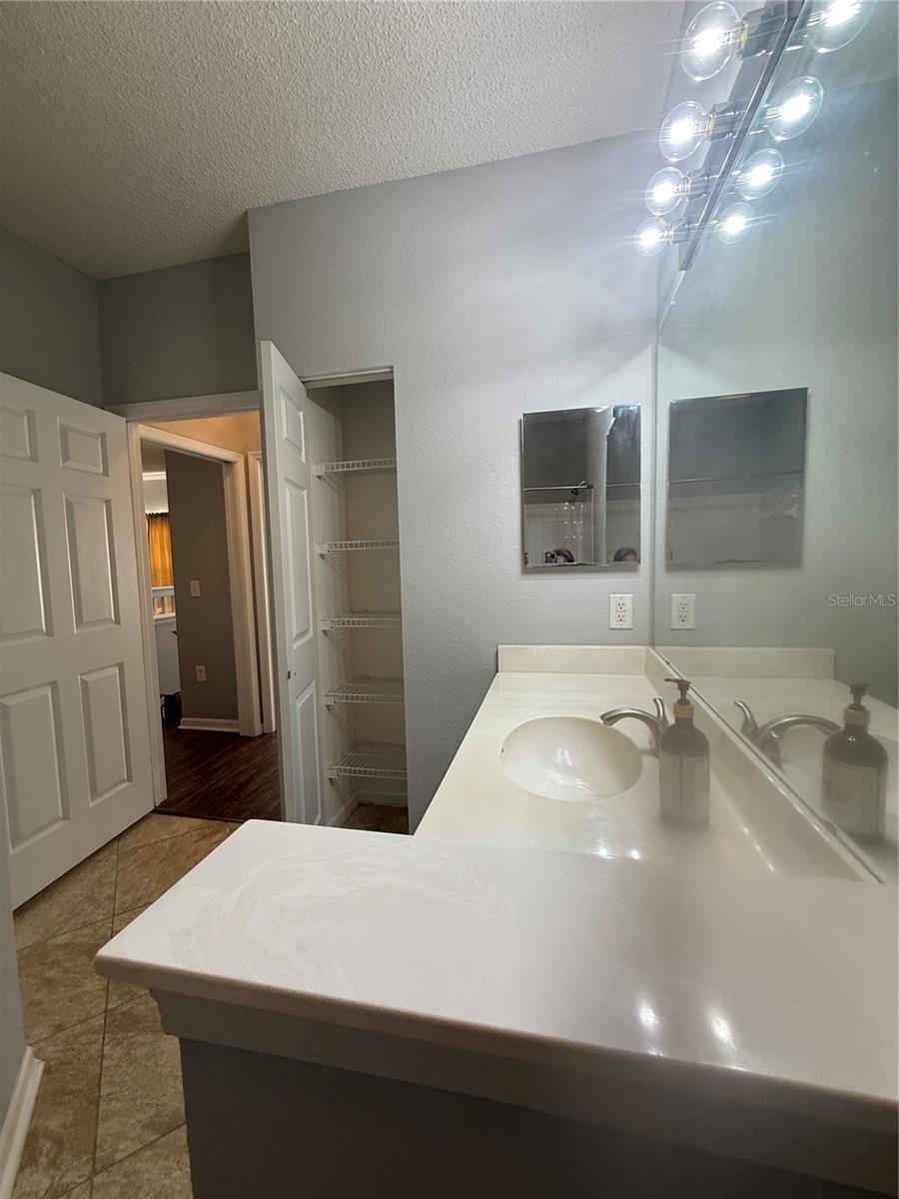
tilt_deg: -6.4
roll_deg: +1.2
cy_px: 600
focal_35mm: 14
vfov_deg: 102.1
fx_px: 485
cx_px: 450
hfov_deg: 85.7
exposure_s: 1/120
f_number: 2.2
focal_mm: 2.22
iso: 160
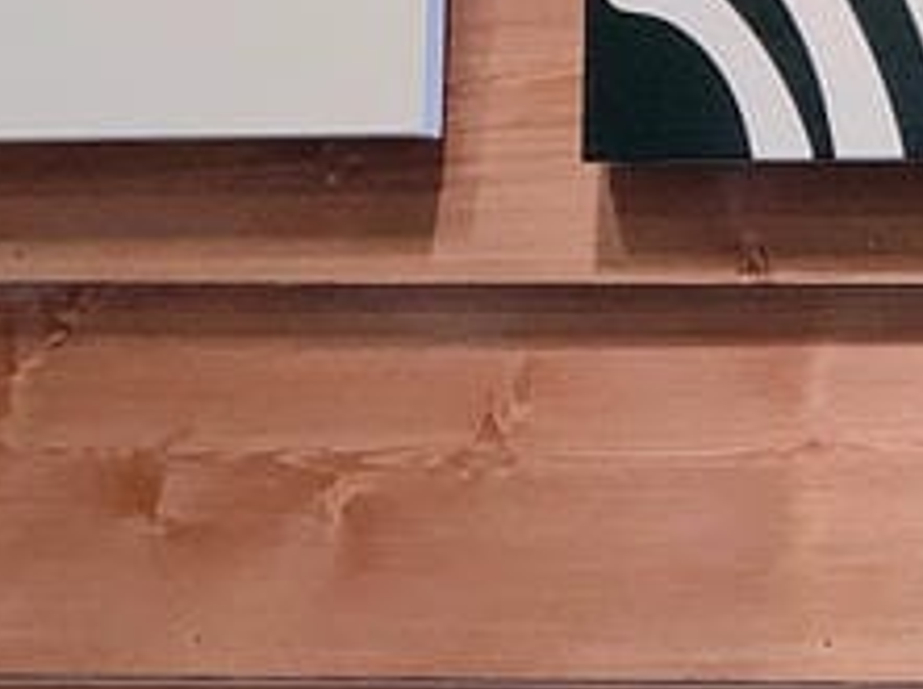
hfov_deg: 6.3
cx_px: 1470
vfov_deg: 4.7
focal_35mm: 310
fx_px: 8252
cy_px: -814
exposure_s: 1/120
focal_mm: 6.6
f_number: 2.8
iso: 160
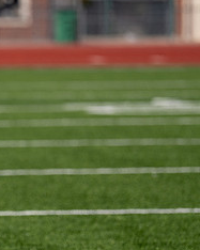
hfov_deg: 3.5
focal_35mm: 436
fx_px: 3228
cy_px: 164
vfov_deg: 4.4
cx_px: -86
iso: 100
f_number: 2.8
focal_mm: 156
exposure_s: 1/3200
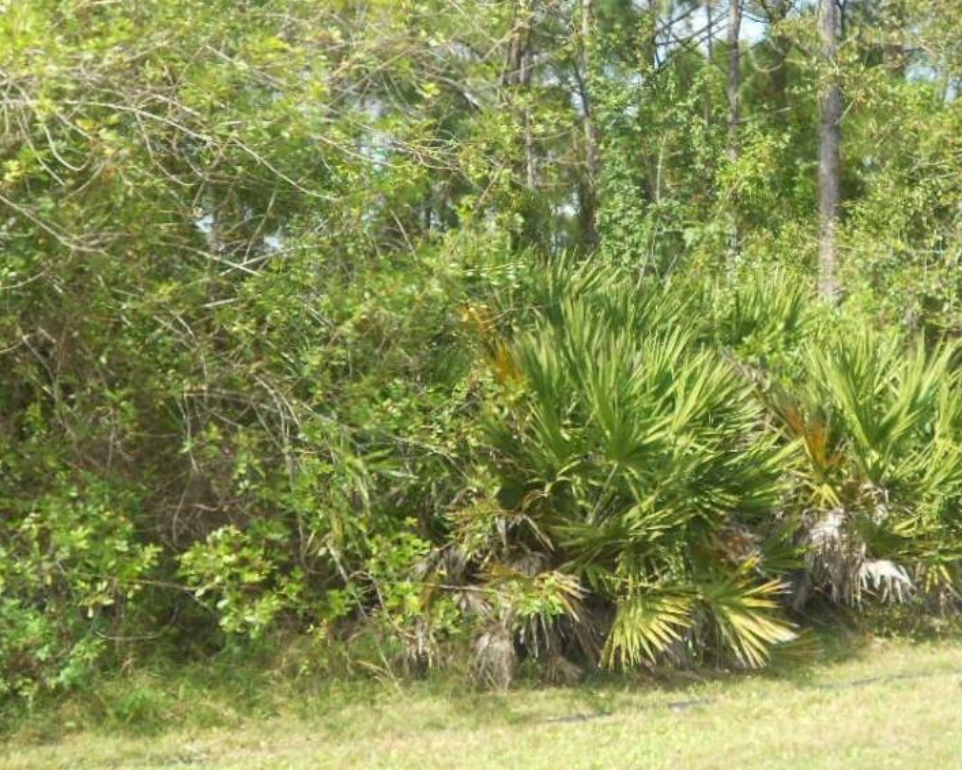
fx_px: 1623
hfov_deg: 32.8
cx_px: 634
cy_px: 309
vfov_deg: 26.6
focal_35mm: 57
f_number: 4.2
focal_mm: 7.7
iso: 80
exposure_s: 1/160
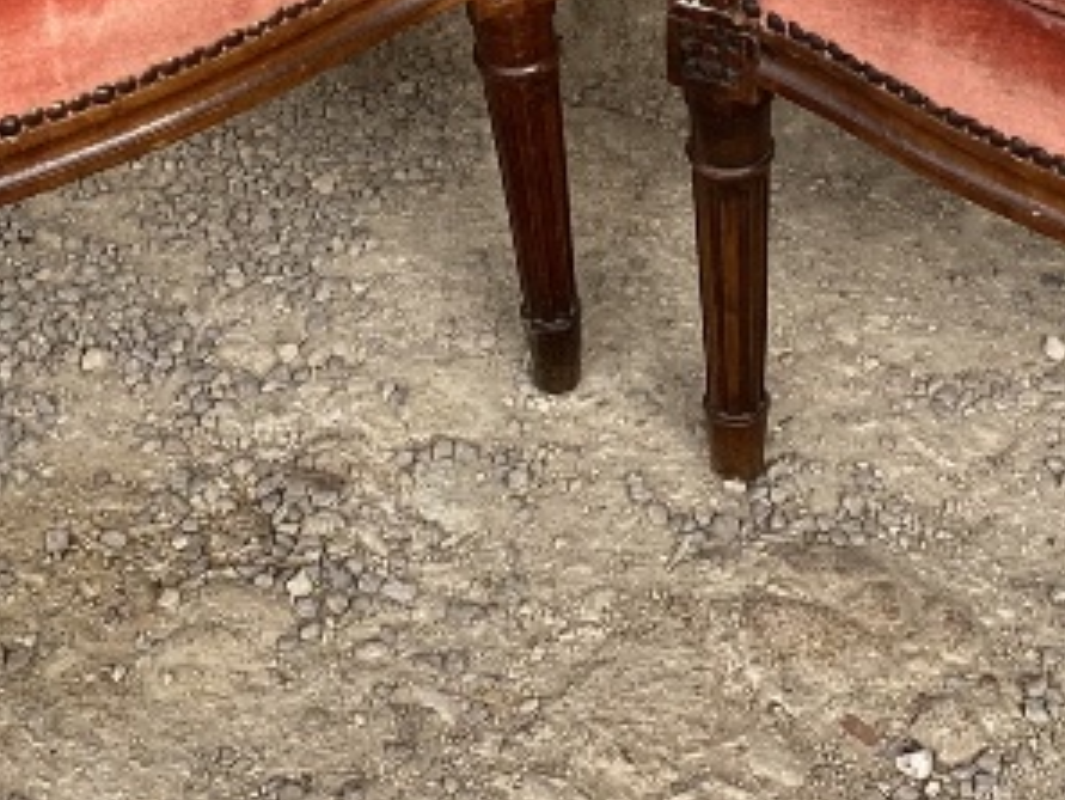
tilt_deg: -27.8
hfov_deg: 18.7
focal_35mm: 105
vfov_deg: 13.5
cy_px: -294
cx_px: 638
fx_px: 3232
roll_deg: +2.7
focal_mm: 4.25
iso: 32
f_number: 1.8
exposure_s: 1/211
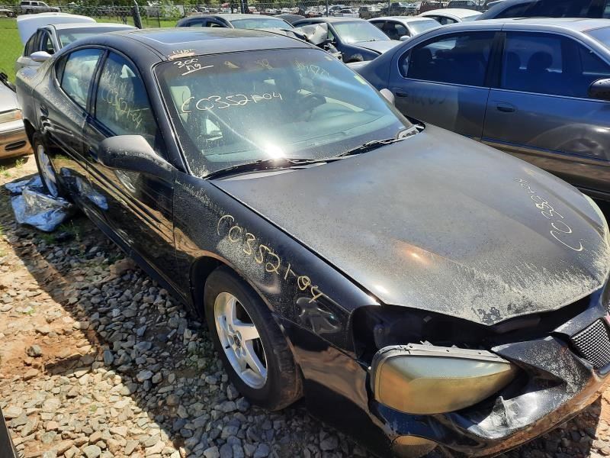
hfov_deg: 69.4
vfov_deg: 54.9
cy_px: 229
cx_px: 305
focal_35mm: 25
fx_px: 441
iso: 32
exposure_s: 1/547
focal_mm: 4.6
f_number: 2
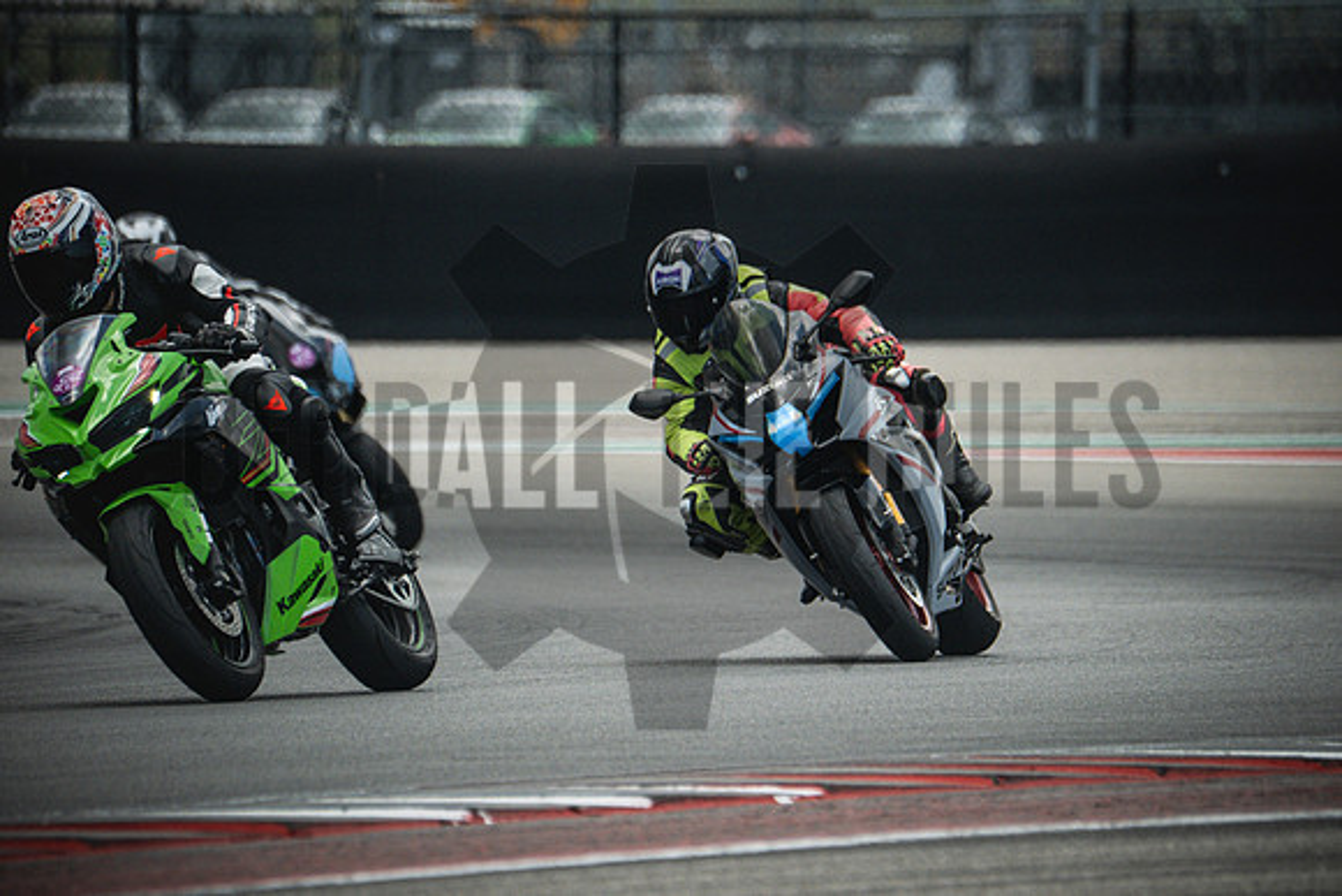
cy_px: 448
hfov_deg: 3.4
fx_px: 22371
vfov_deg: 2.3
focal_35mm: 600
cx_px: 671
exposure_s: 1/1600
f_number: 5.6
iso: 1600
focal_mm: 400
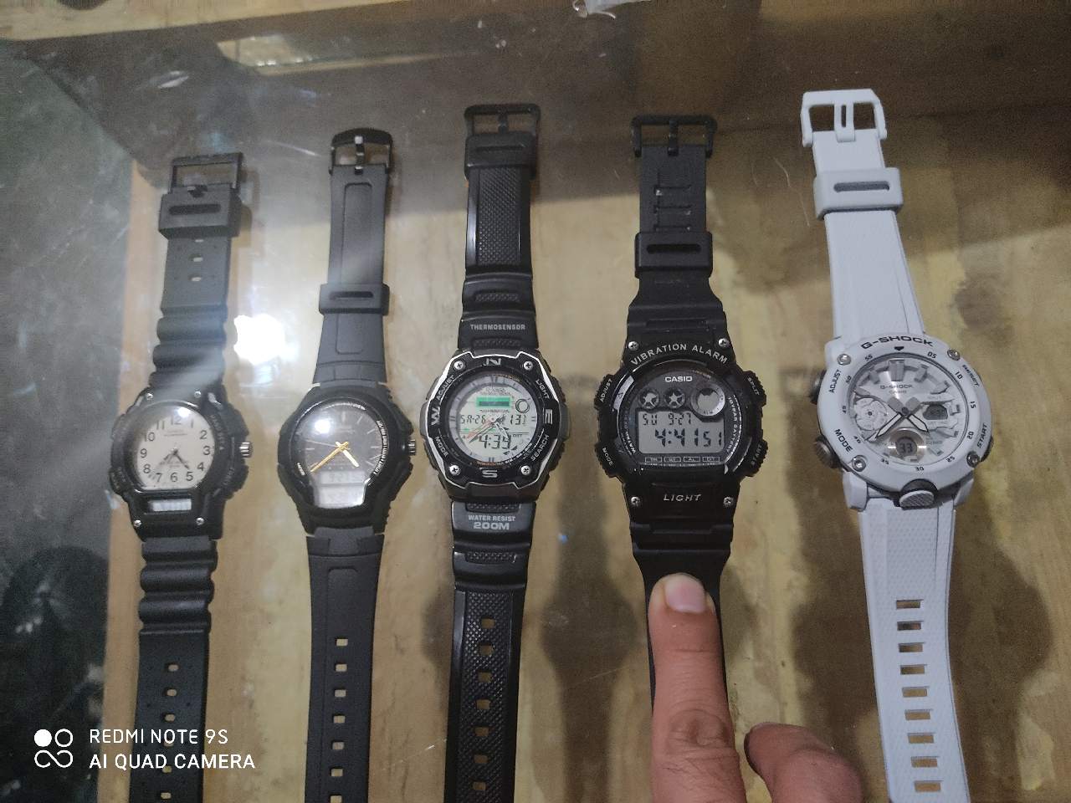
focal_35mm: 26
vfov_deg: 53.1
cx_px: 536
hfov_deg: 67.3
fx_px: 804
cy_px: 402
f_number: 1.79
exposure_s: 1/20
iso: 1710
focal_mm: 4.74
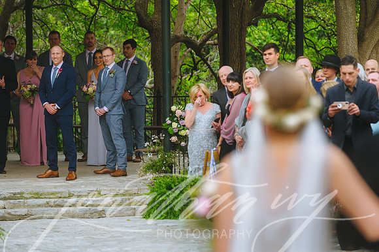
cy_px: 126
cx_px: 197
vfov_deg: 6.4
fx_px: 2247
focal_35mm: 214
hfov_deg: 9.6
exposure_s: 1/1250
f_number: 2.8
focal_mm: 200
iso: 400
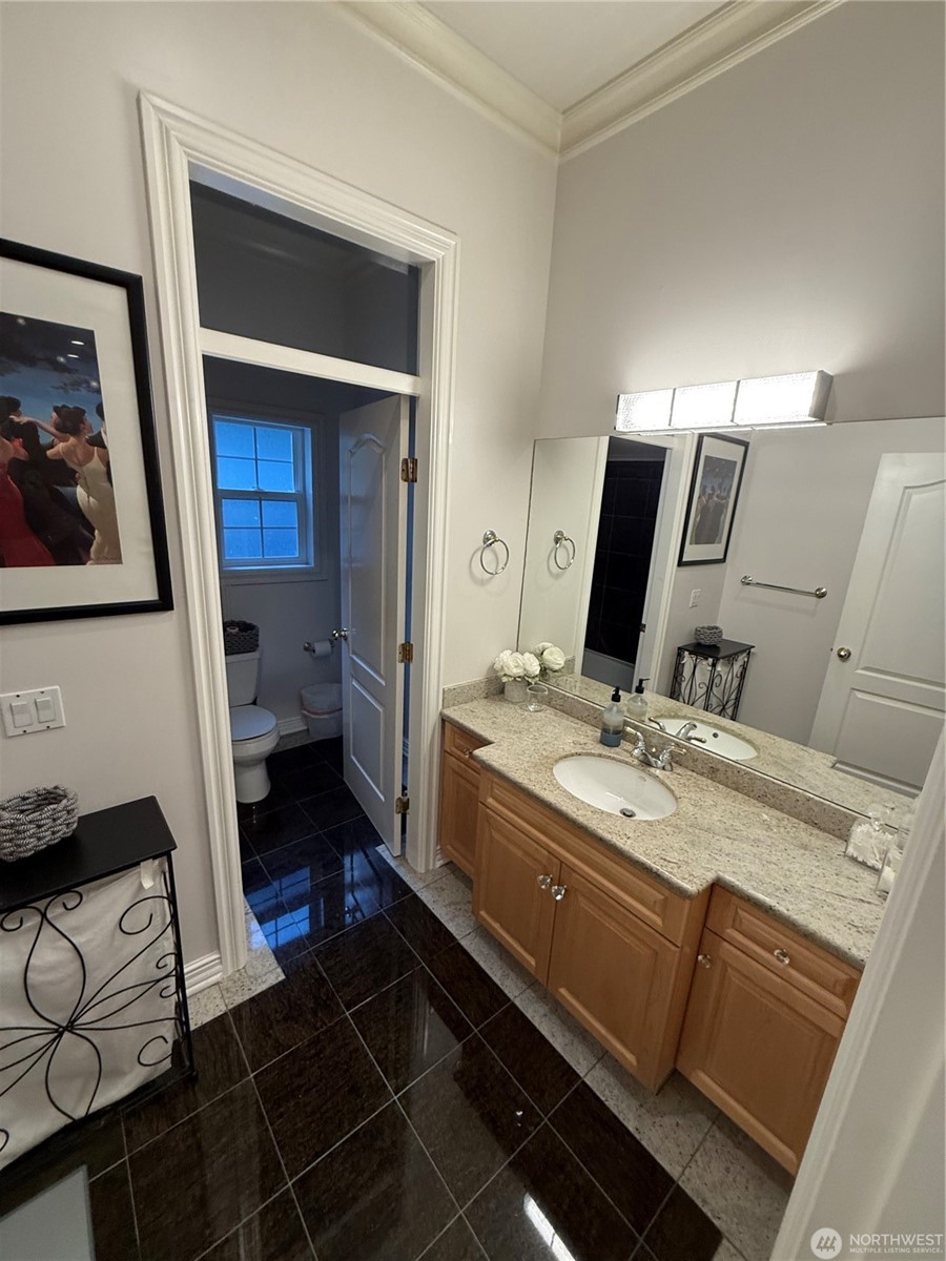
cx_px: 473
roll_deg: -2.6
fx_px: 510
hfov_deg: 85.7
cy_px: 630
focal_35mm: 14
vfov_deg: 102.1
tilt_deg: -10.3
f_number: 2.2
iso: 160
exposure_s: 1/120
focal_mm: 2.22
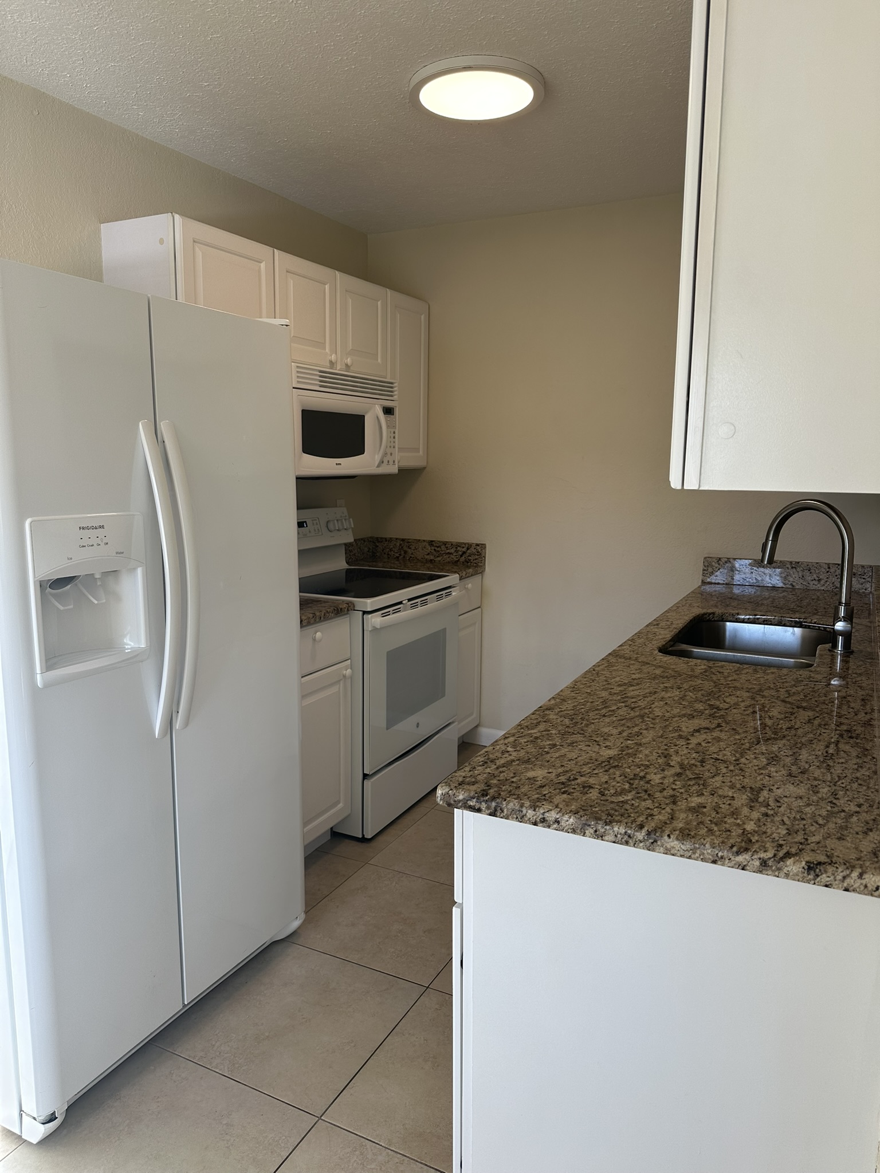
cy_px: 586
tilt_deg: -8.4
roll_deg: -0.4
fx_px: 813
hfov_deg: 56.8
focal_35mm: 24
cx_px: 440
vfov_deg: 71.6
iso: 80
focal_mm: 6.86
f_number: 1.78
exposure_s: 1/263
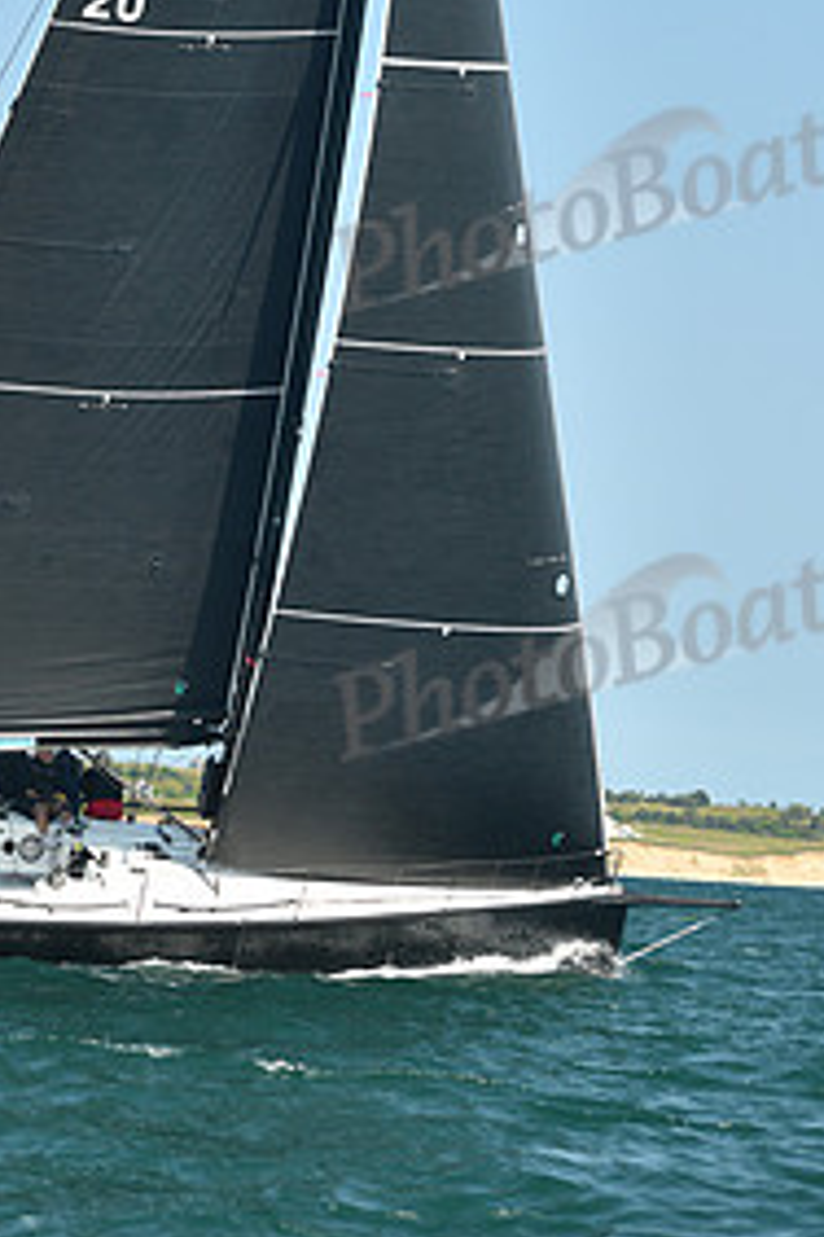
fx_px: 6351
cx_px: 107
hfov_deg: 7.4
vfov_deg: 11.0
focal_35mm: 185
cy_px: 35
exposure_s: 1/640
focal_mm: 90
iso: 320
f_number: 5
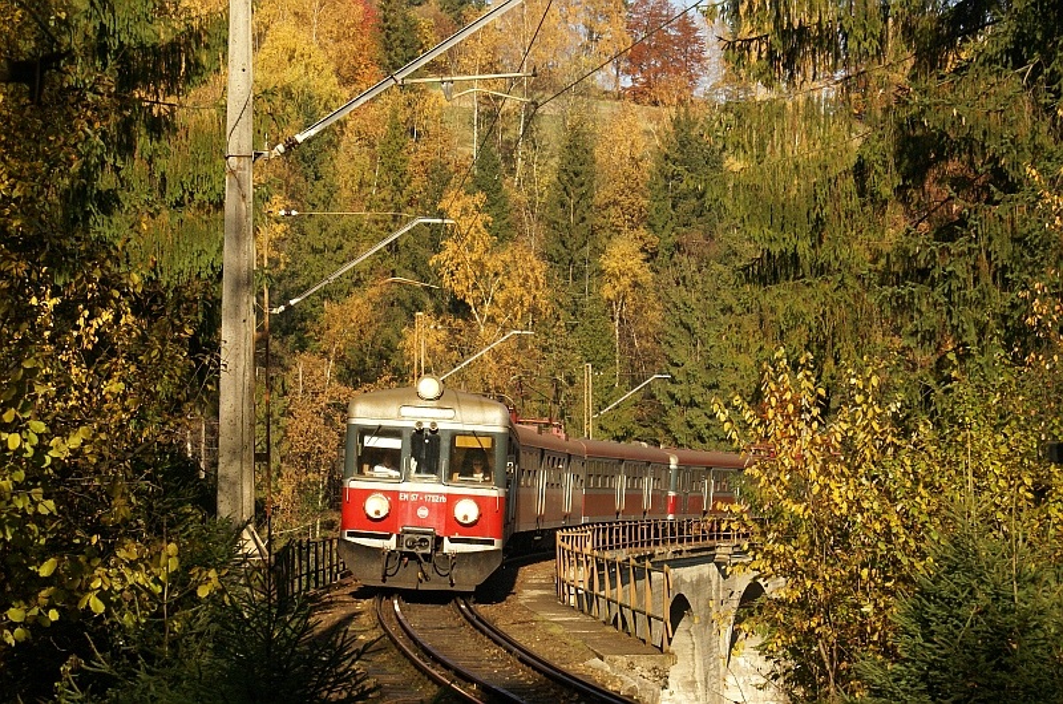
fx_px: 2652
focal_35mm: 90
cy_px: 352
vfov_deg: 15.1
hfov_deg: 22.7
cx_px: 532
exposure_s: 1/320
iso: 400
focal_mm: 60
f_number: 13
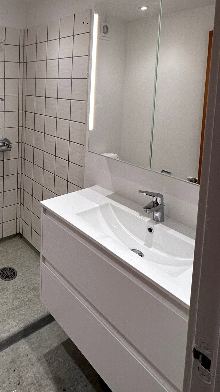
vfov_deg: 69.9
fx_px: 259
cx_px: 18
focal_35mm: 25
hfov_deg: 41.9
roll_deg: -0.3
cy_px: 105
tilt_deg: -5.1
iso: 125
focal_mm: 2.22
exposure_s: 1/100
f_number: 2.2
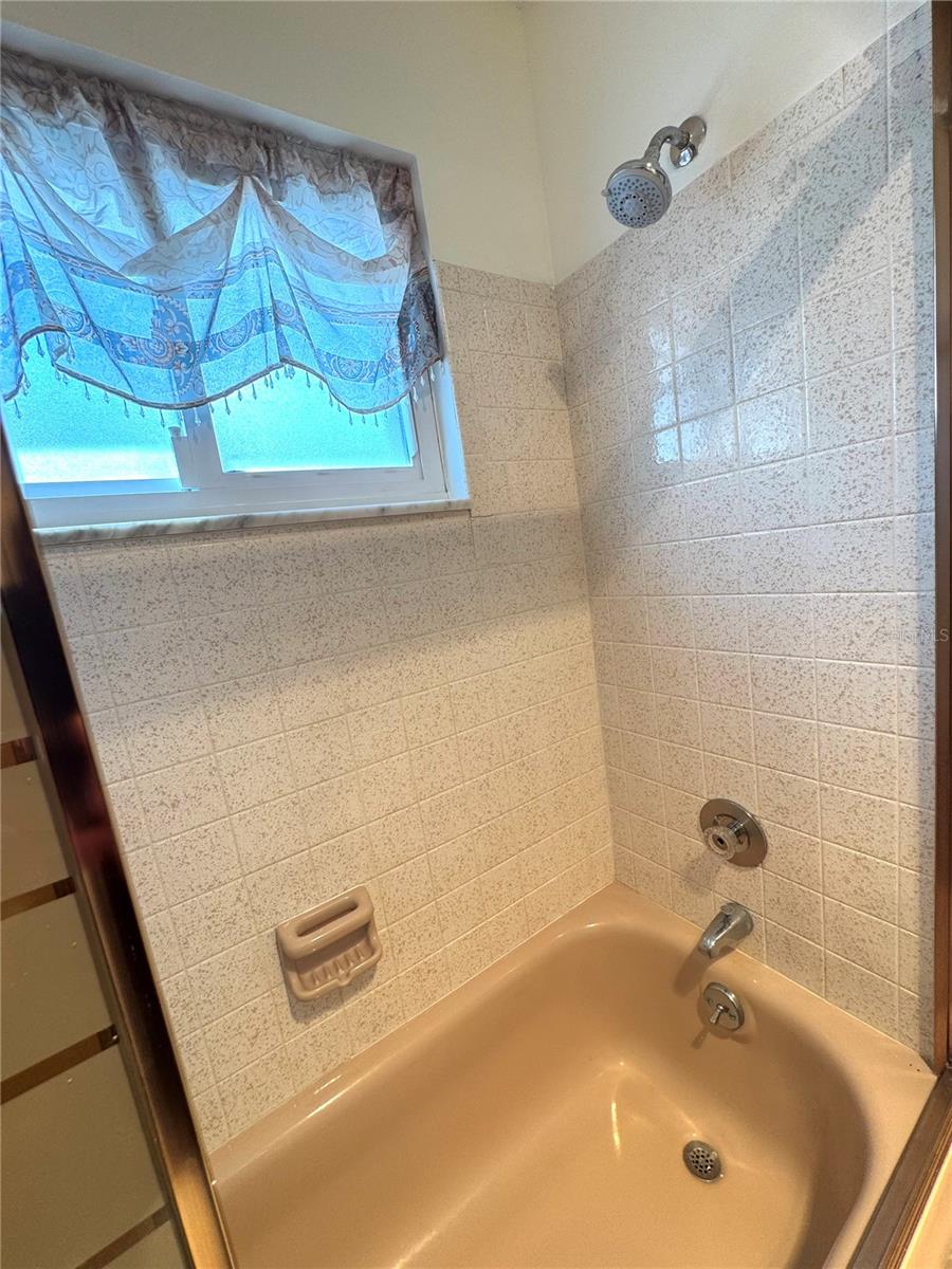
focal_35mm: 14
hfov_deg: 85.7
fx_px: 513
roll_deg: +9.1
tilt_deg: -9.2
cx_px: 476
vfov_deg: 102.1
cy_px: 634
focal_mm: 2.22
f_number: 2.2
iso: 80
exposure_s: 1/120
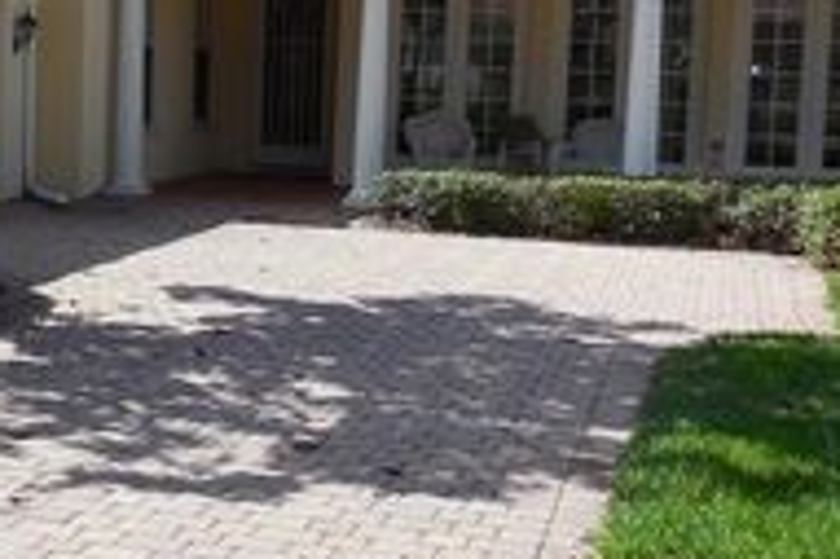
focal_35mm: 68
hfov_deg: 28.1
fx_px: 1585
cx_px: 22
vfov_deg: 20.0
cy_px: 253
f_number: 3.1
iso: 125
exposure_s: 1/1250
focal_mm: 4.5
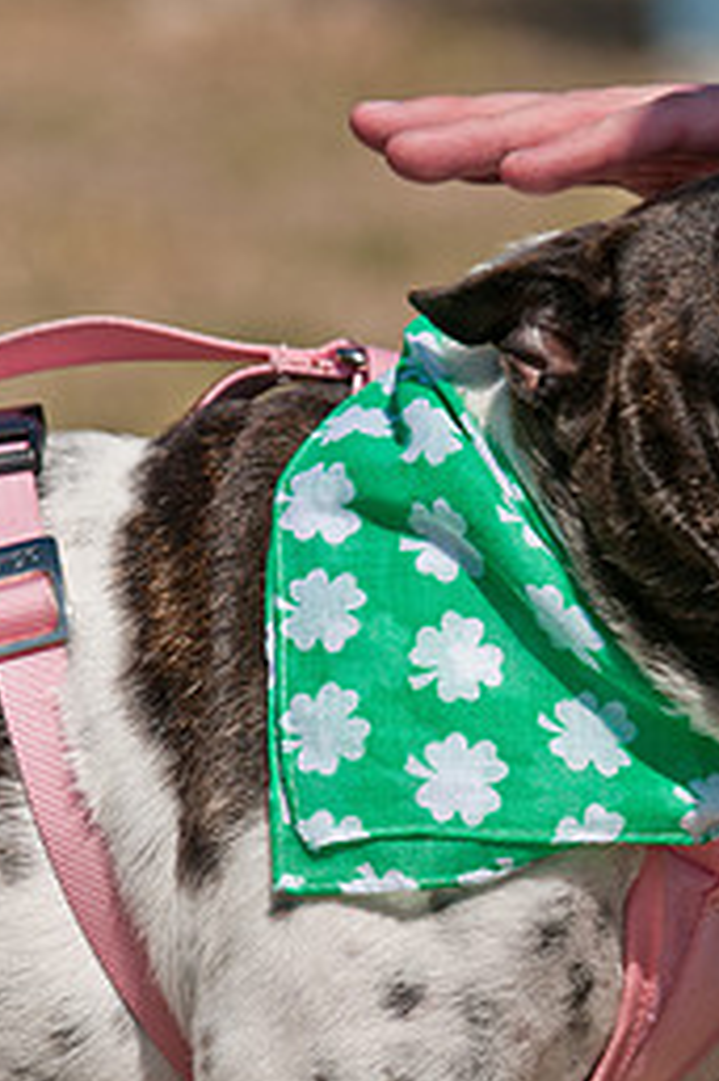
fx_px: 12985
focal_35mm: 433
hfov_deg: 3.2
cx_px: 595
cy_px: 757
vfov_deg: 4.8
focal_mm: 165
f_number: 5.6
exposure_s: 1/1000
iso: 200
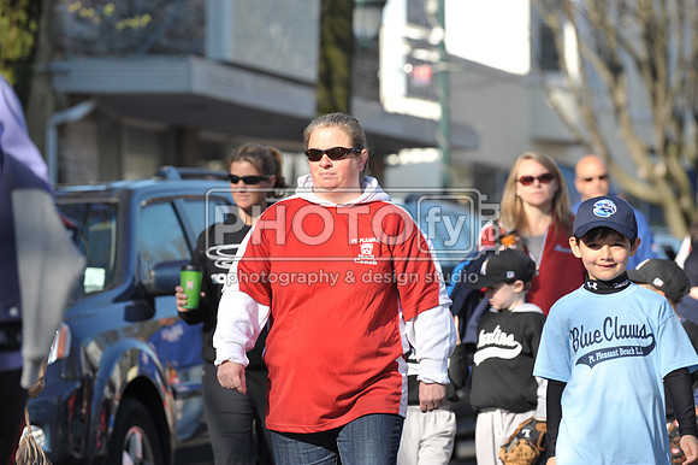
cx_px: 349
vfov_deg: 6.9
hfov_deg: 10.3
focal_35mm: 200
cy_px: 232
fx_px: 3875
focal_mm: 200
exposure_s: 1/1000
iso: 400
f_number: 5.6
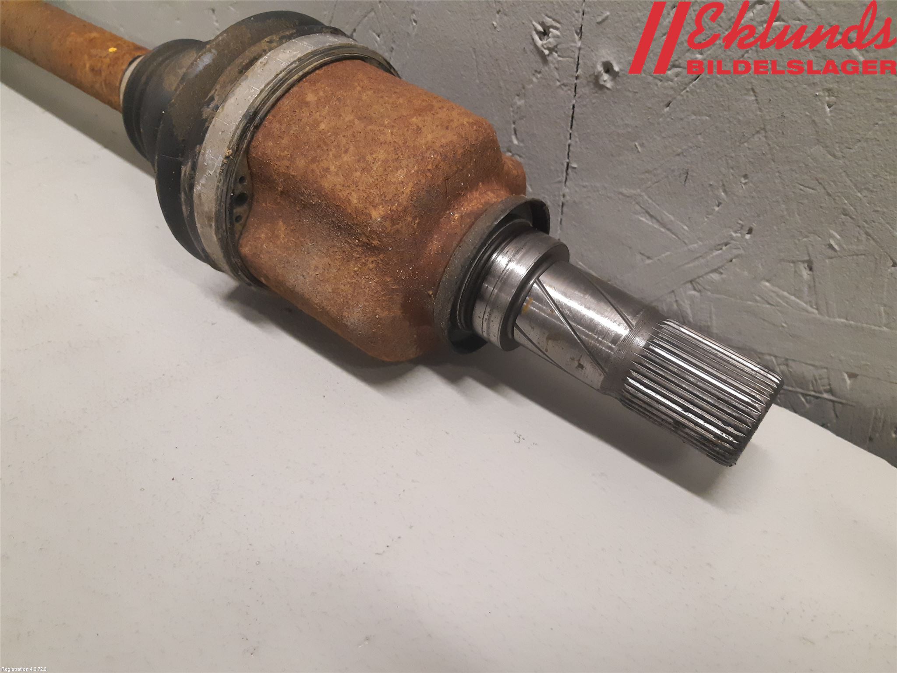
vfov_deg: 53.1
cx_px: 448
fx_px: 674
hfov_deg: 67.3
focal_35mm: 26
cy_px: 336
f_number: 1.7
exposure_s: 1/50
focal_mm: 3.93
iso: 250
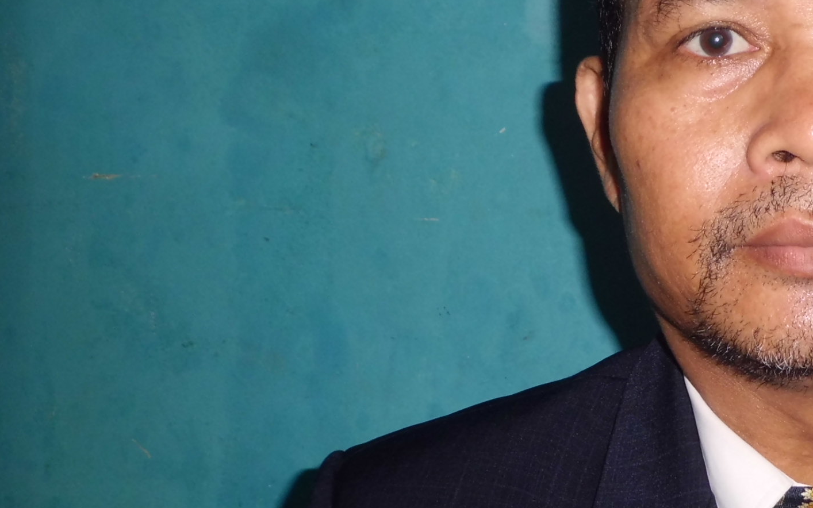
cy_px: 290
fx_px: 1684
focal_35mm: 76
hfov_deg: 25.9
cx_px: 799
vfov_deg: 17.2
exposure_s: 1/60
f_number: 3.1
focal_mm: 6.4
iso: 100
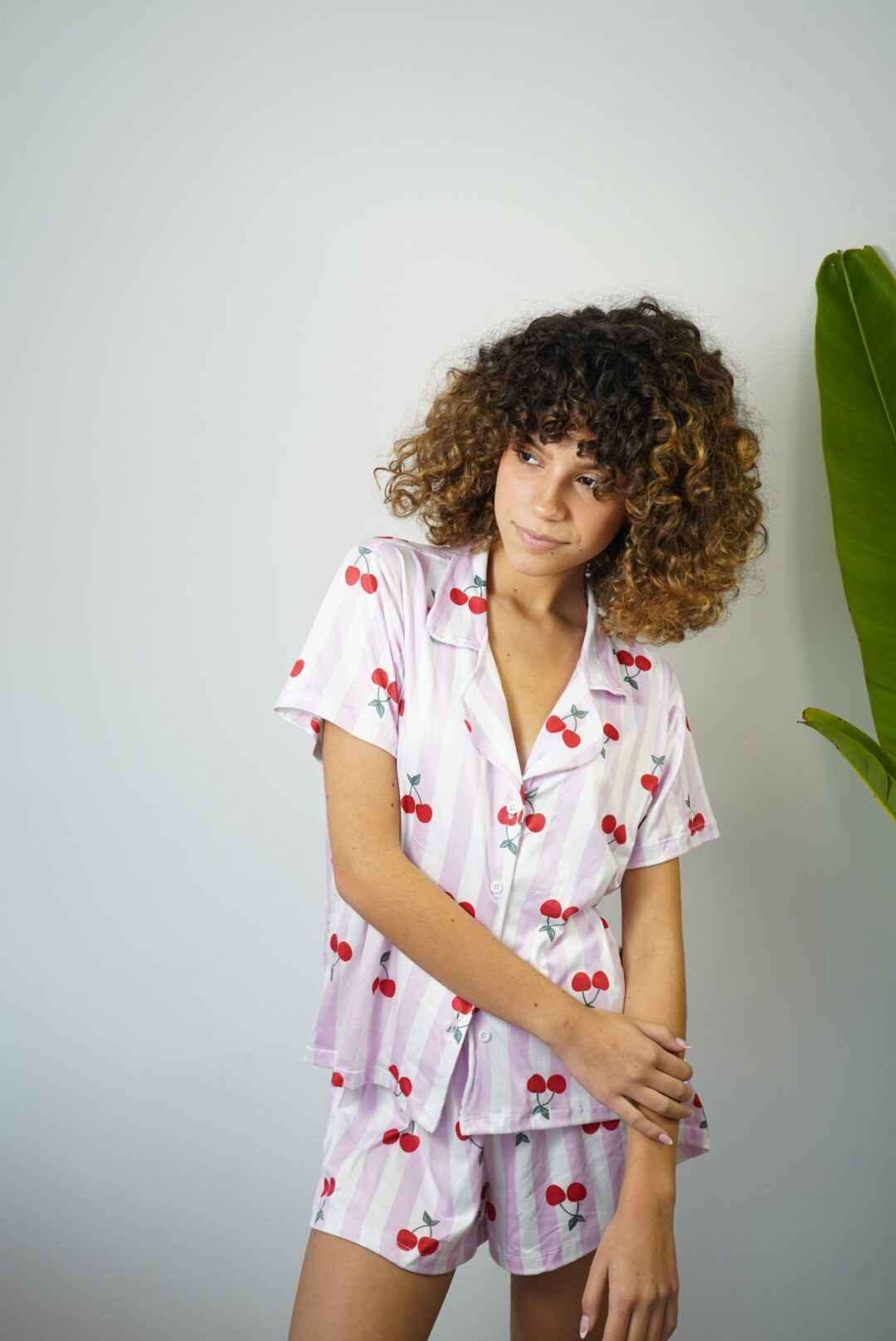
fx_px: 1565
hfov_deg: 31.9
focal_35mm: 42
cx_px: 448
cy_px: 670
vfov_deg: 46.4
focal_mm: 42
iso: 640
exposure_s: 1/40
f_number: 5.6
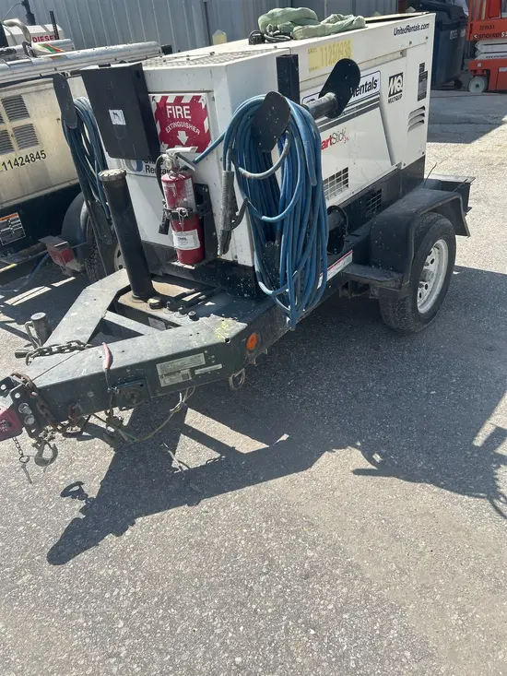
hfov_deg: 53.1
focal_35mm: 26
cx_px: 254
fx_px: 508
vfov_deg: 67.3
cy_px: 338
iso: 50
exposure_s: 1/3077
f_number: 1.5
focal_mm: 5.7
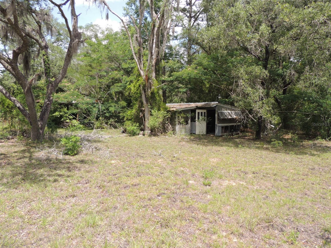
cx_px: 166
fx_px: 229
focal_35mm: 24
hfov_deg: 71.6
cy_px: 124
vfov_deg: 56.8
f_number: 3
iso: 100
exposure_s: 1/640
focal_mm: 4.3
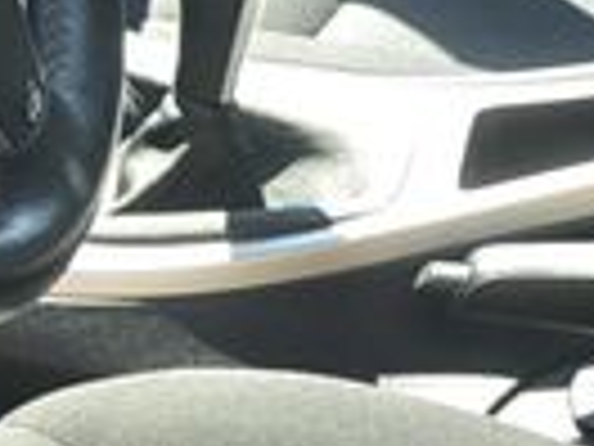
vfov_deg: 7.3
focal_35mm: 202
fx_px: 3466
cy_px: 430
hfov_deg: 9.8
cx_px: 338
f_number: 3.5
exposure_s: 1/160
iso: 160
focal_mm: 10
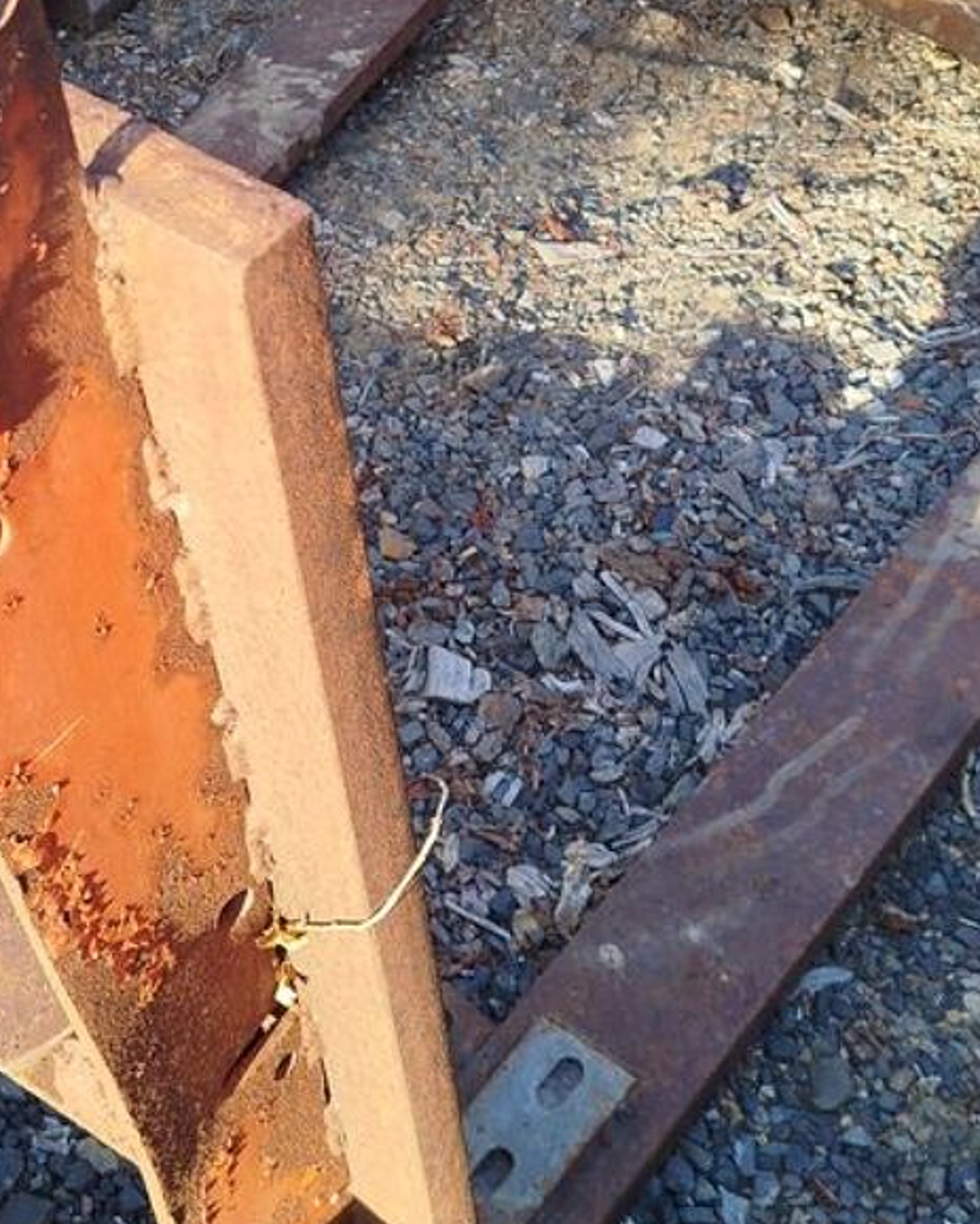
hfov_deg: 27.7
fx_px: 1956
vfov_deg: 34.3
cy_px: 389
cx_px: 248
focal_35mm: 54
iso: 50
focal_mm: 5.31
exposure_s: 1/165
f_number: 1.7
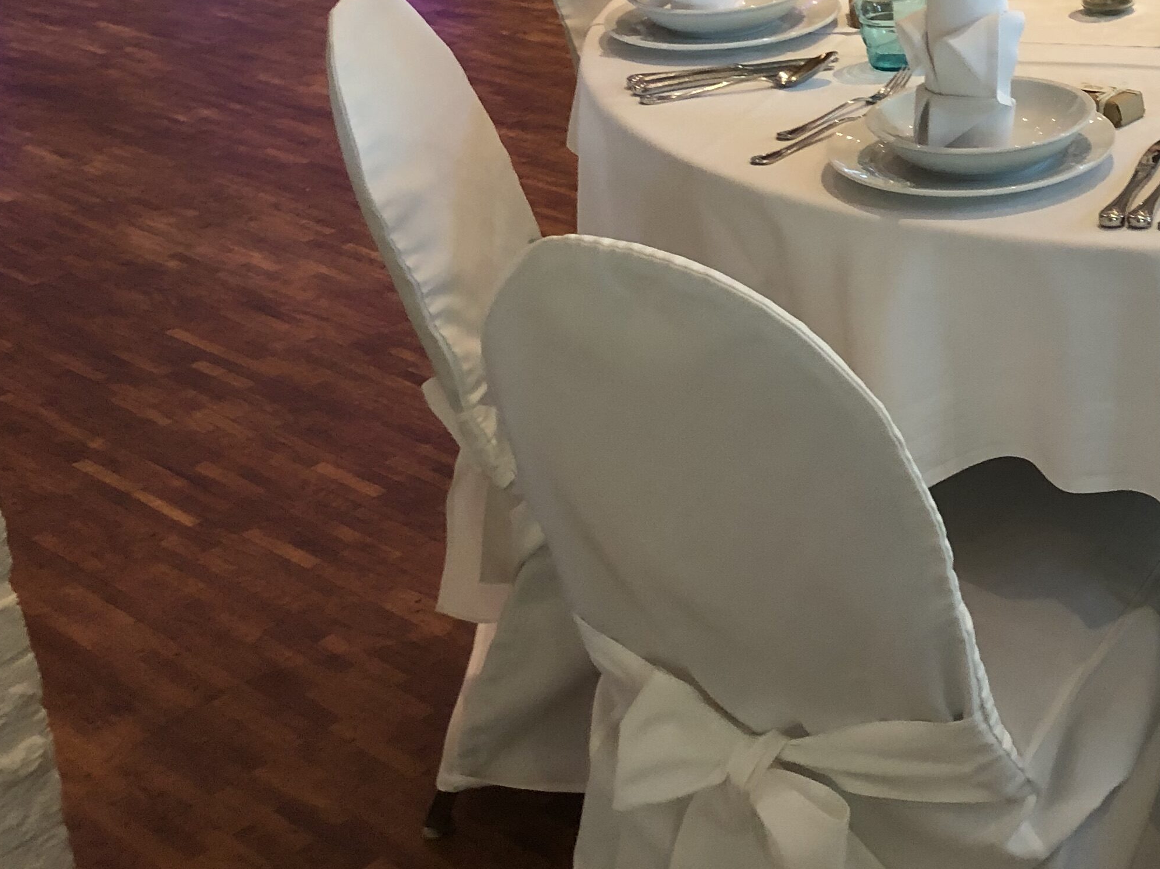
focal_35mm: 57
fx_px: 1910
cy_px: -12
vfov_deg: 24.4
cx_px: 1108
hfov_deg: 31.7
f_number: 1.8
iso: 80
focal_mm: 4
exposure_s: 1/17
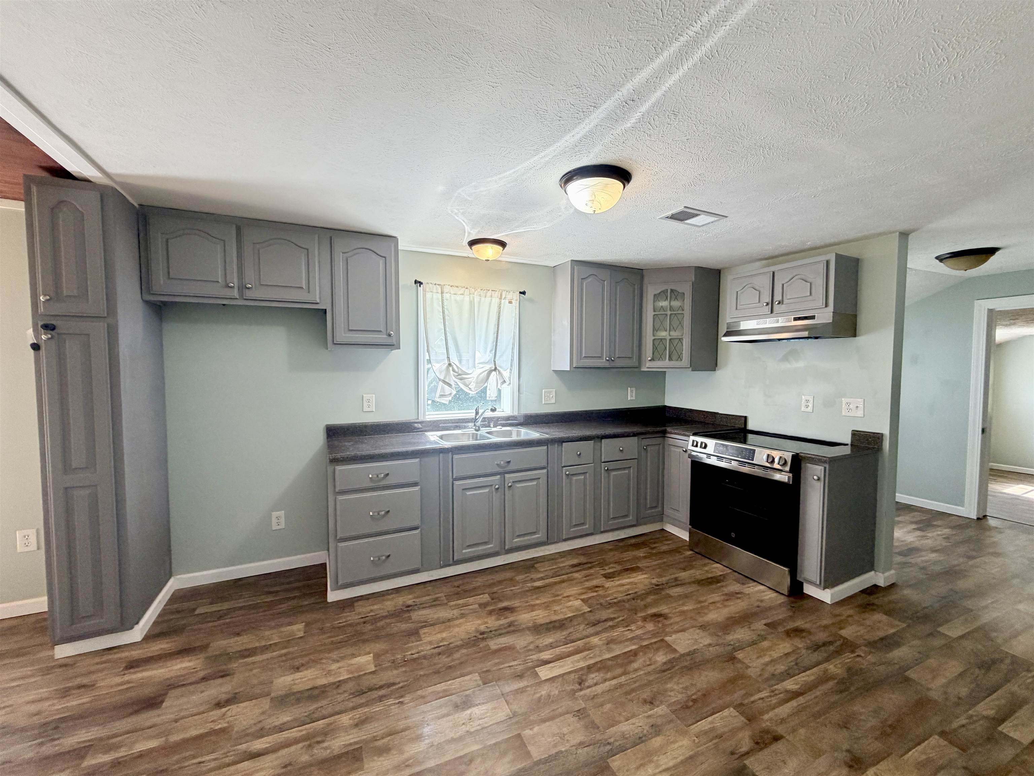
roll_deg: +0.4
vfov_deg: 85.7
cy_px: 388
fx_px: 418
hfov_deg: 102.1
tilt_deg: -2.4
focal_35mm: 14
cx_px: 517
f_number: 2.2
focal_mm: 2.22
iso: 200
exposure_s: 1/120
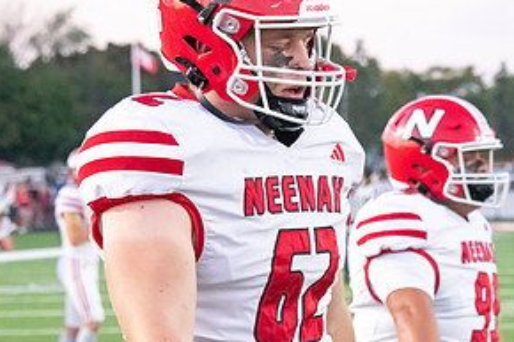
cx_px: 390
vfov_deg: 6.1
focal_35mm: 224
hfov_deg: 9.2
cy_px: 256
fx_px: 3196
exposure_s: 1/500
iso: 10000
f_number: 7.1
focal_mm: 112
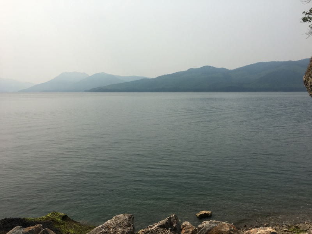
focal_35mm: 29
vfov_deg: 48.2
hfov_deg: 61.7
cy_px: 117
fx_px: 261
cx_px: 156
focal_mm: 4.15
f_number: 2.2
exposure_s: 1/2959
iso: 25
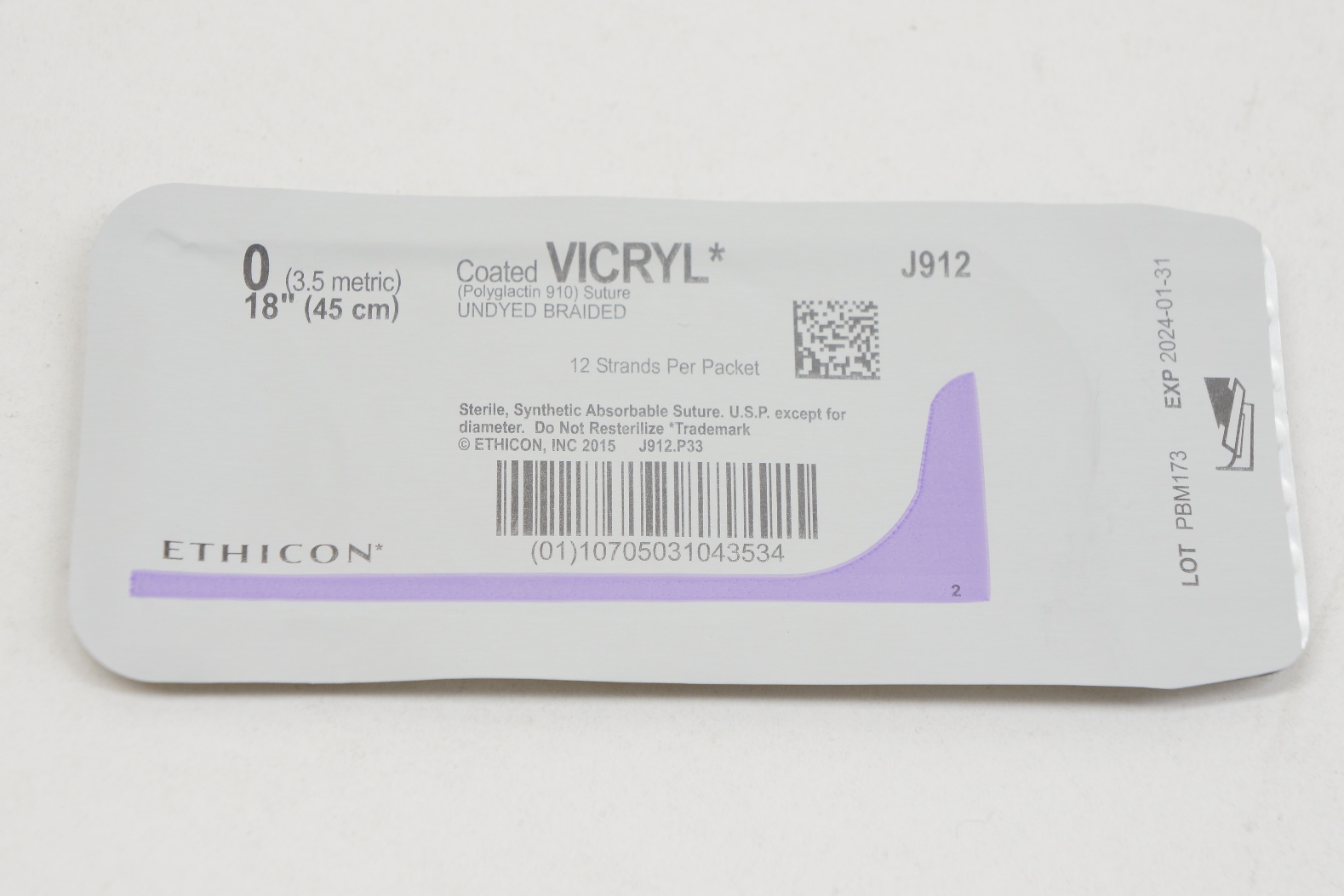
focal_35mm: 84
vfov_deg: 16.4
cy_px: 445
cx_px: 667
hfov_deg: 24.3
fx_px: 3118
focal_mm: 55
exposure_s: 1/80
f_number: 6.3
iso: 400
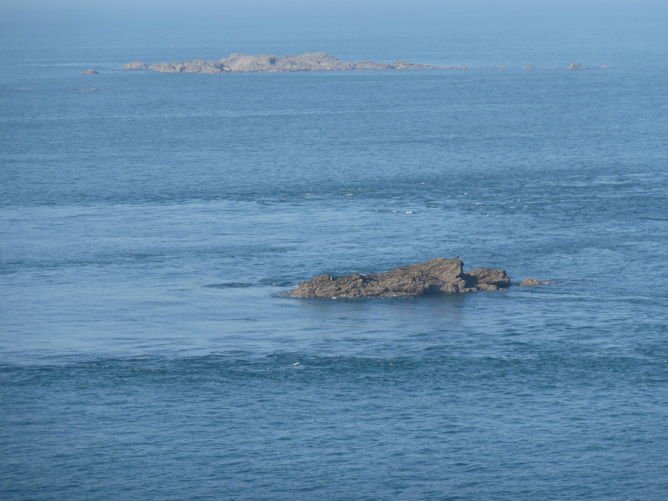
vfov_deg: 7.6
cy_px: 250
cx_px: 334
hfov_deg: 10.1
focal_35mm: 196
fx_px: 3782
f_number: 4.5
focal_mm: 32.1
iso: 80
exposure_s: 1/320
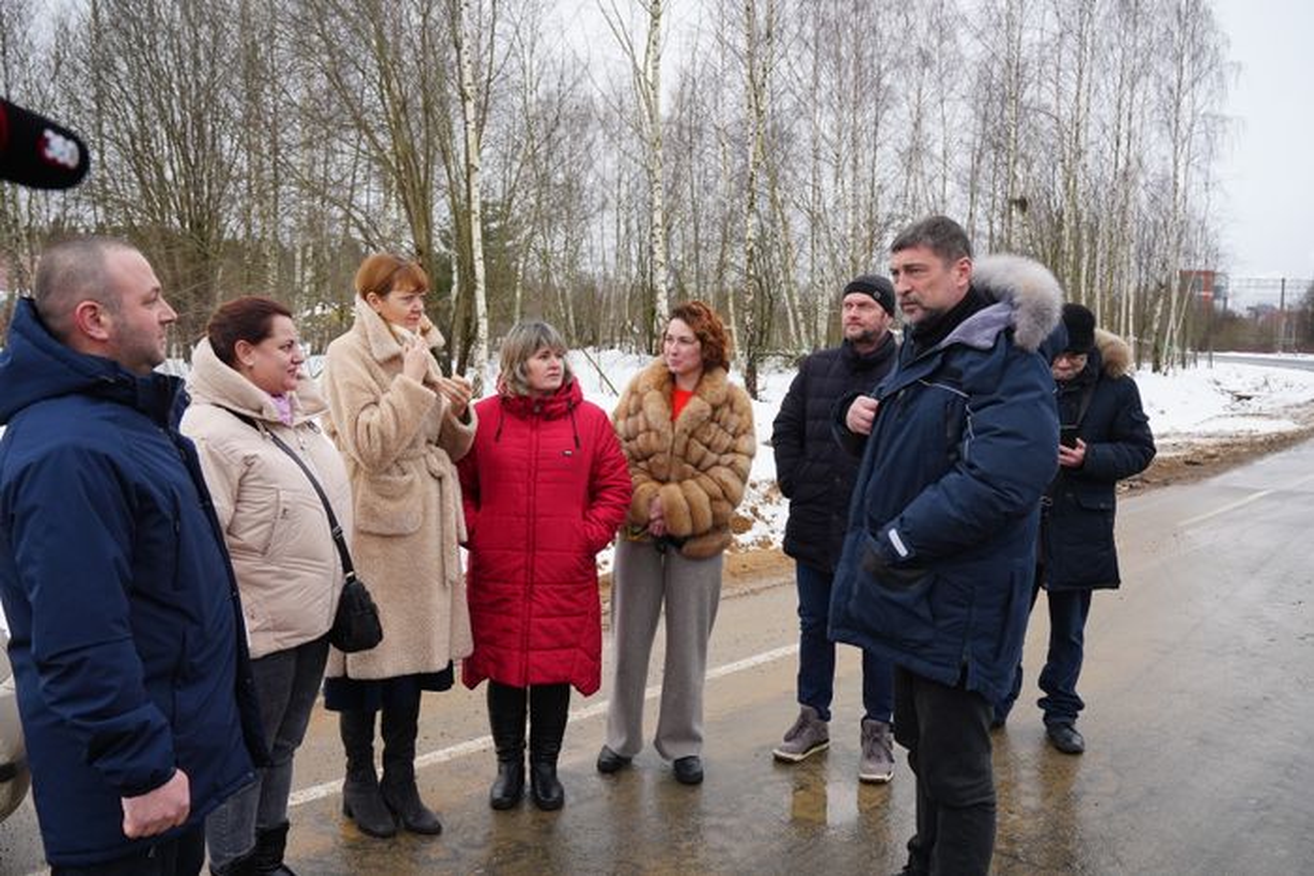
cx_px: 657
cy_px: 438
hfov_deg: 61.9
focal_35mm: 30
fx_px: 1095
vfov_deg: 43.6
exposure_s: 1/400
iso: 800
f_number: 5.6
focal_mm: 30
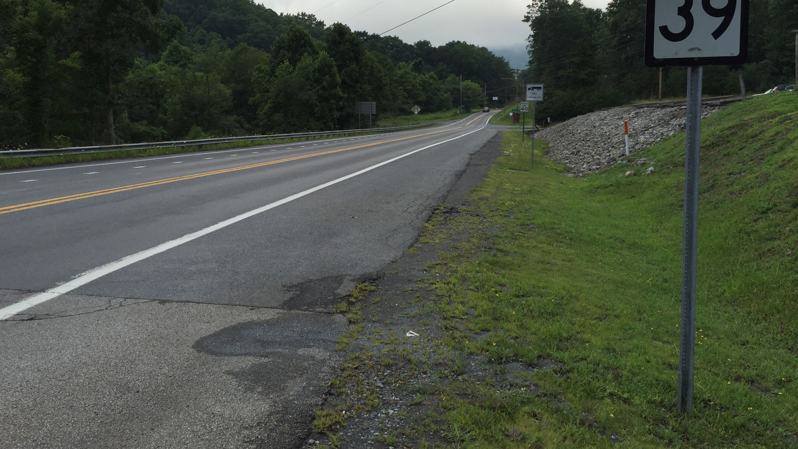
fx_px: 677
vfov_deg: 36.5
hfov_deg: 61.0
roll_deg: -1.6
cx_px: 395
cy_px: 173
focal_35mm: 32
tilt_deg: -6.0
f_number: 2.2
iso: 32
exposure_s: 1/920
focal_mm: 4.15
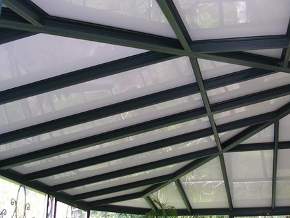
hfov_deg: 34.3
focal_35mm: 55
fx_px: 461
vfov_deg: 26.6
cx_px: 209
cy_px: 107
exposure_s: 1/30
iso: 50
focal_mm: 5.8
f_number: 2.8
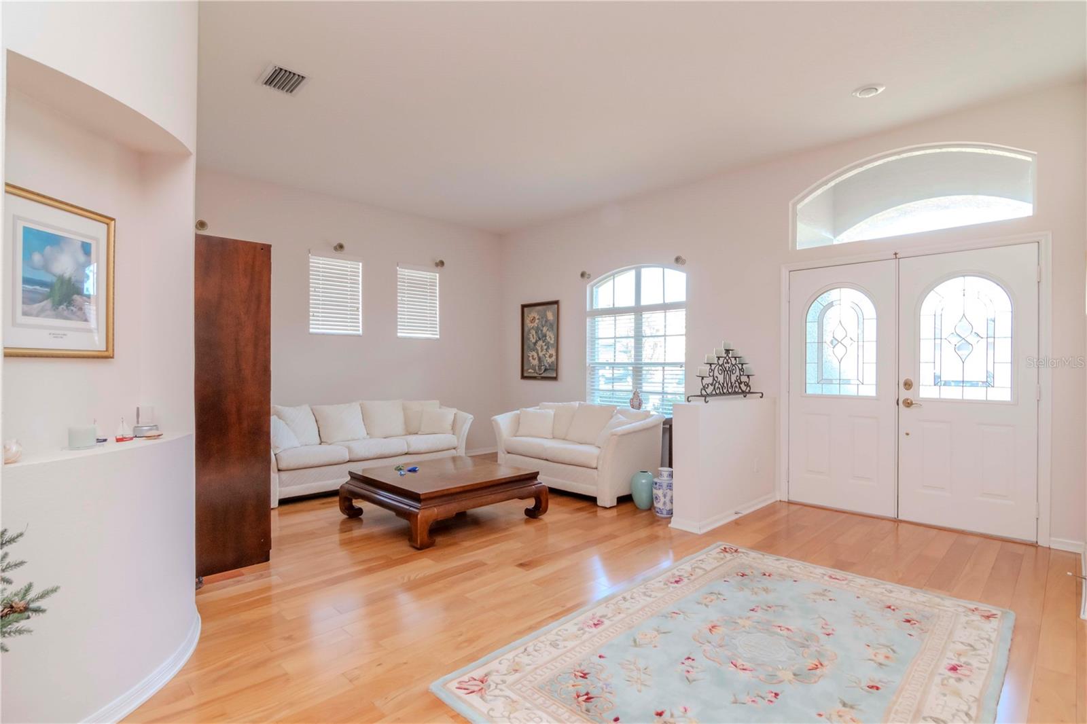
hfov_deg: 95.0
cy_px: 362
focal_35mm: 16
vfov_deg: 72.0
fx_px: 498
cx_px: 544
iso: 1000
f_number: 13
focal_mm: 11
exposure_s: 1/20
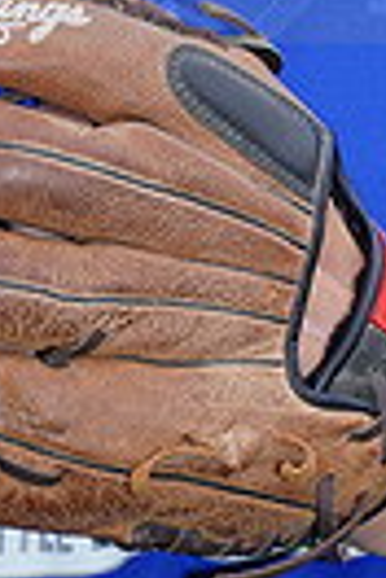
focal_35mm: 876
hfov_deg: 1.6
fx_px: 14088
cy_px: -96
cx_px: 50
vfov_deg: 2.4
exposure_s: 1/200
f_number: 8
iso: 200
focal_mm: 200
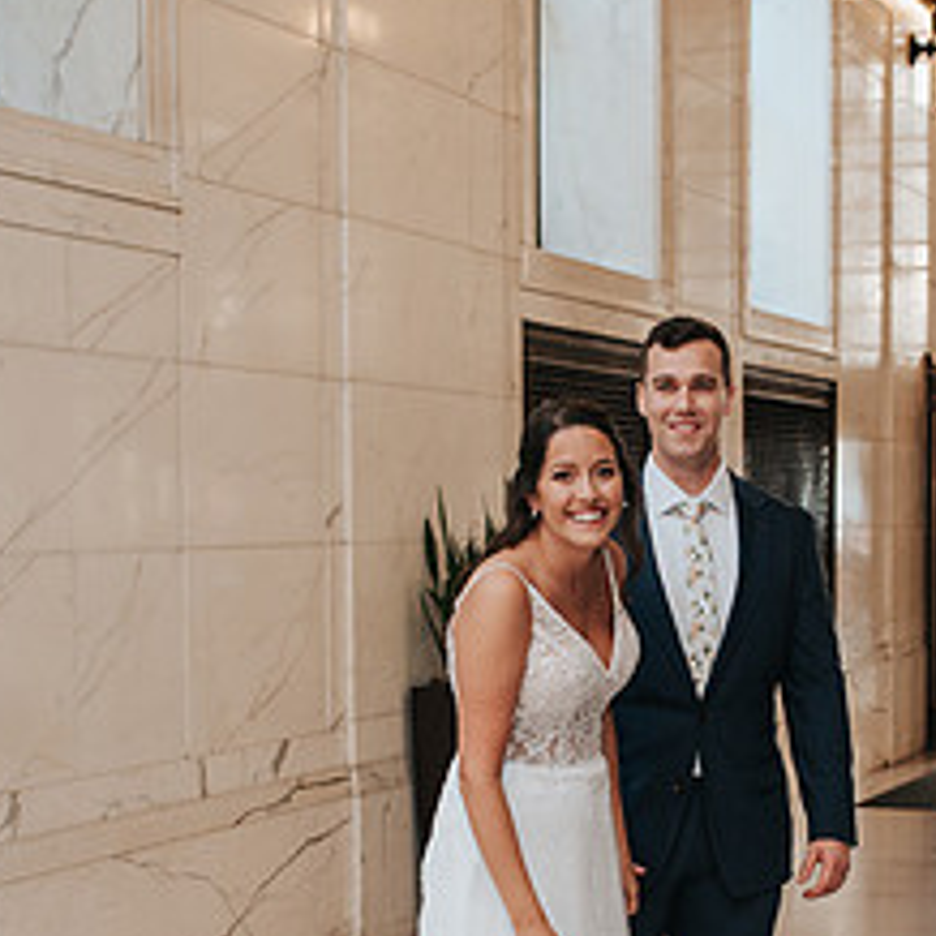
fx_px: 2447
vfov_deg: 21.4
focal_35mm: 80
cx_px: 597
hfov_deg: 21.6
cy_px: 766
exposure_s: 1/125
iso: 500
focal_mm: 35
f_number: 4
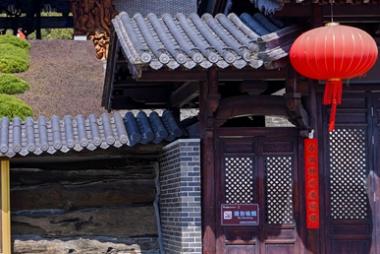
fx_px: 950
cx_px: 16
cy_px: 23
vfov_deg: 15.0
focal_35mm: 90
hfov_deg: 21.9
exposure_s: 1/100
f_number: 9
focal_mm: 34
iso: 100
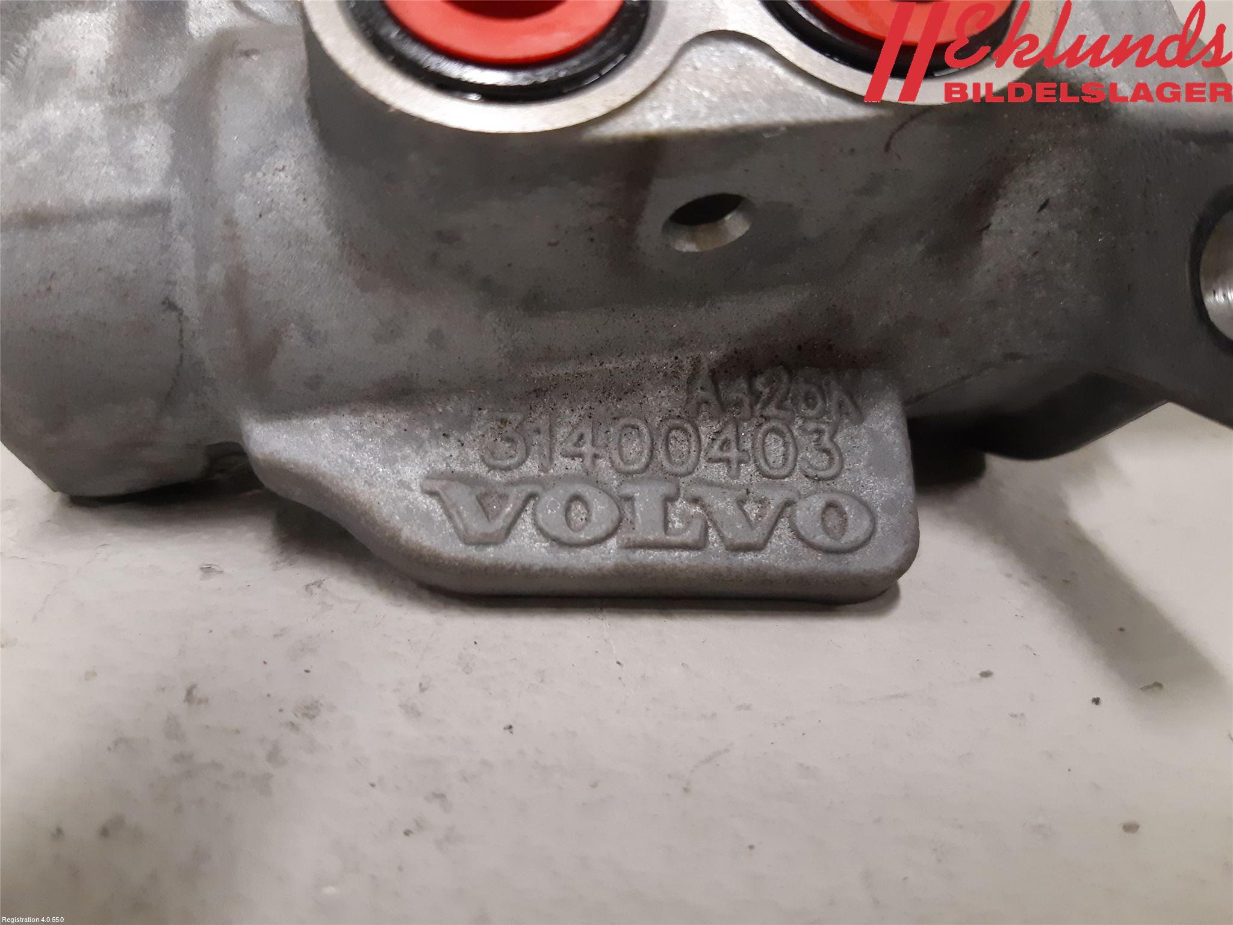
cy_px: 462
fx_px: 926
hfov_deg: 67.3
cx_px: 616
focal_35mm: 26
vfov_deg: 53.1
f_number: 1.7
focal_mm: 3.93
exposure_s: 1/50
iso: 320
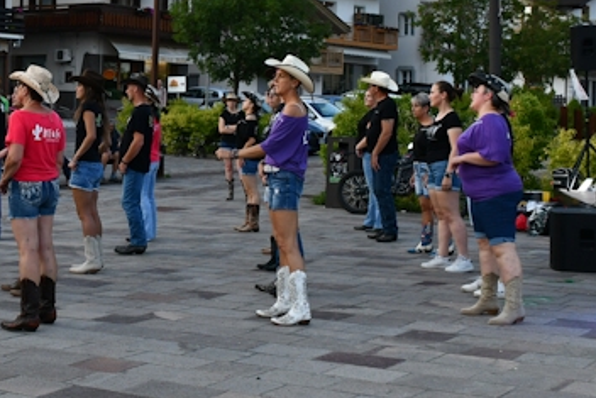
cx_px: 134
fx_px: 1242
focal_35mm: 75
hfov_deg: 26.6
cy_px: 74
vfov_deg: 18.0
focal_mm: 22
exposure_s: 1/250
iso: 360
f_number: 5.6
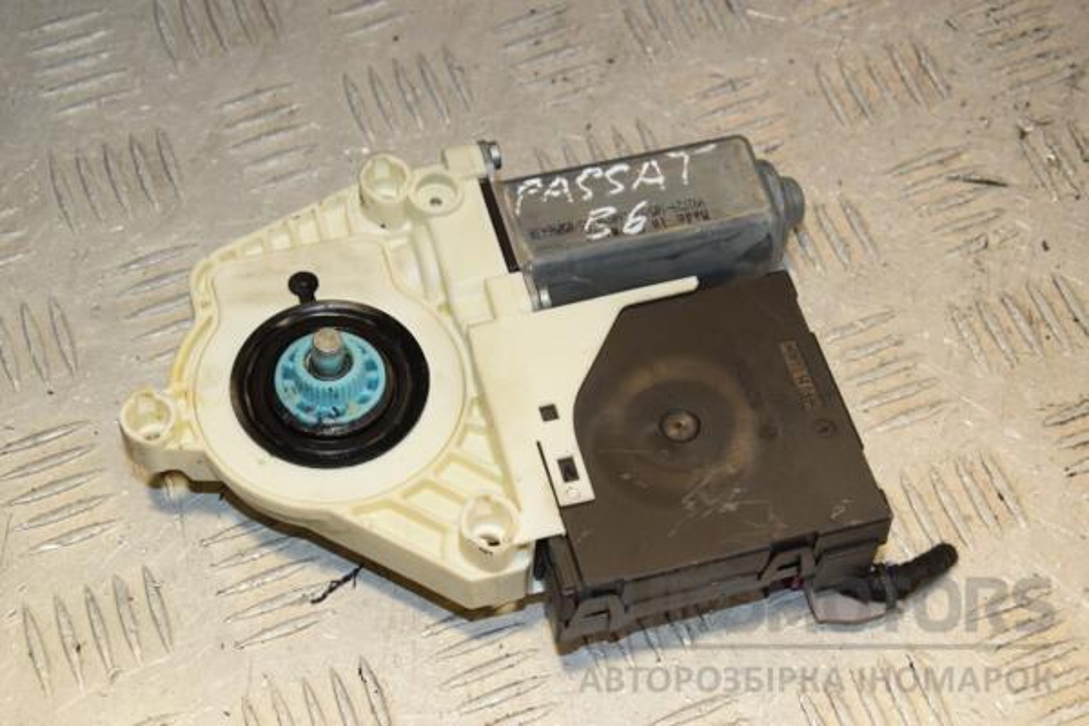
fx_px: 2178
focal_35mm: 72
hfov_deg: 28.1
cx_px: 544
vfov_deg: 18.9
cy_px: 363
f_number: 8
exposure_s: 1/200
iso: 800
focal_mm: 48
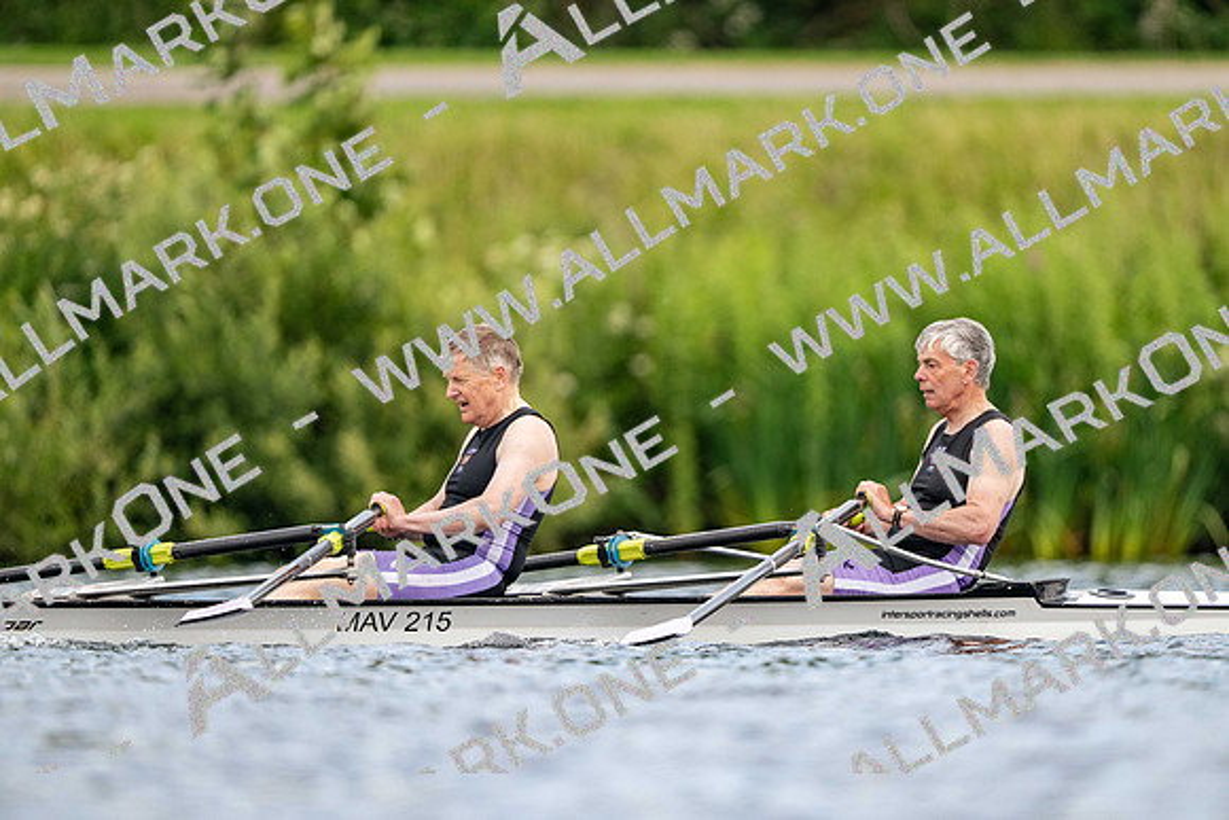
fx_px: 28682
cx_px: 614
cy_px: 410
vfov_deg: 1.6
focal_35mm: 840
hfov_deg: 2.5
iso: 1250
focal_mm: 840
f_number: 5.6
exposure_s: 1/2500
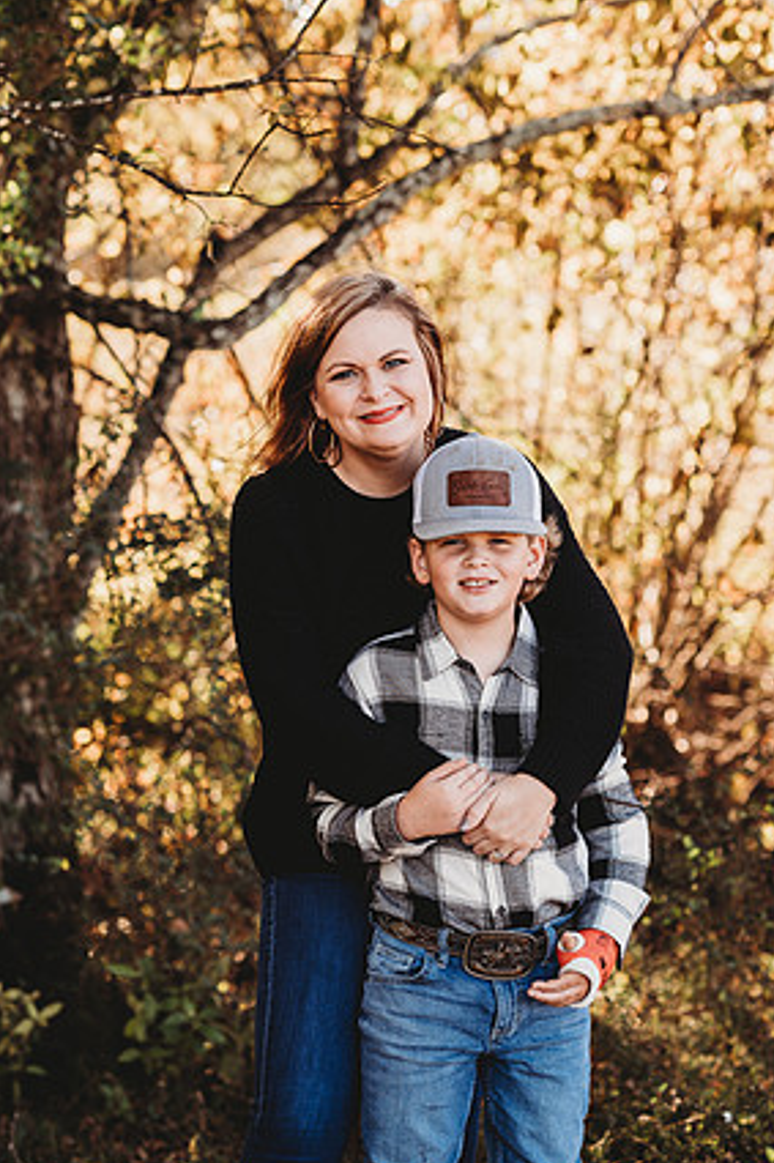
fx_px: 2905
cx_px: 402
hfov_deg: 15.2
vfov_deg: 22.6
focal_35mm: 90
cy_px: 569
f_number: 2.8
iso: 160
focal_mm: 85
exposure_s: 1/250
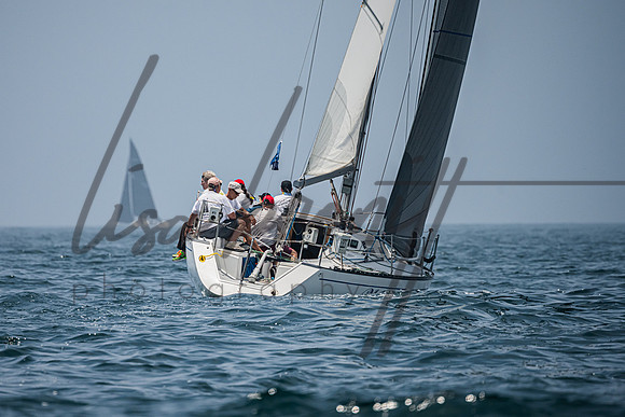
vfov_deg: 2.8
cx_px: 253
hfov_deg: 4.1
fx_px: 8677
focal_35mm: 500
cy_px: 209
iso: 400
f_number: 6.3
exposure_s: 1/5000
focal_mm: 400
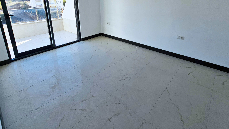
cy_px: 29
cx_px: 117
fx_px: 109
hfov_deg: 92.7
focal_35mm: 18
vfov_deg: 57.2
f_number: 2.2
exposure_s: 1/292
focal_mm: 2.2
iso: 50
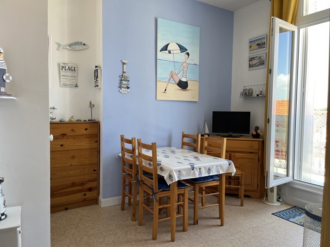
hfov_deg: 67.3
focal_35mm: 26
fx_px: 248
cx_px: 165
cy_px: 124
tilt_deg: -2.8
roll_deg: -1.1
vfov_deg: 53.1
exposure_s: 1/100
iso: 40
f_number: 1.6
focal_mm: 5.1
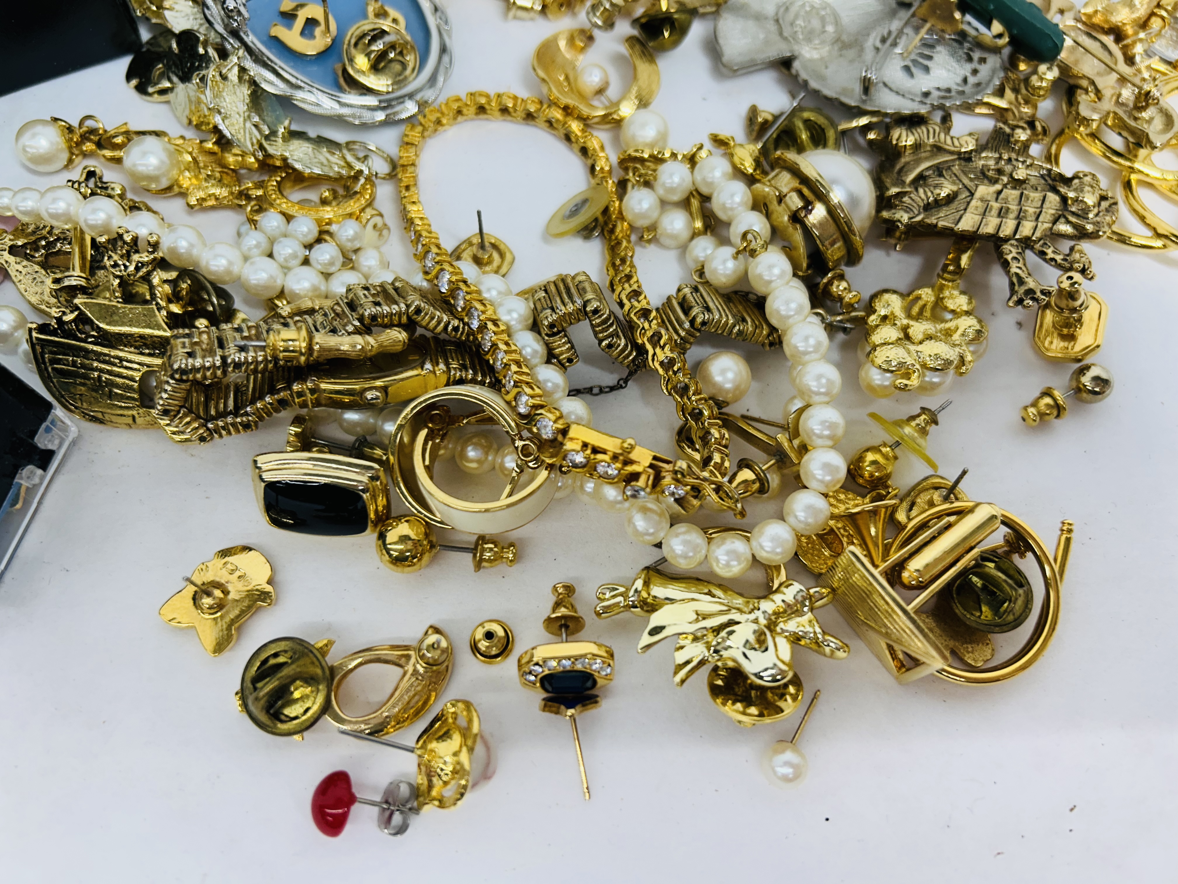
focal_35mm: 26
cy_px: 442
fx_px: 885
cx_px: 589
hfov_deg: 67.3
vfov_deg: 53.1
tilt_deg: -68.3
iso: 40
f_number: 1.5
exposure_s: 1/199
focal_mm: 5.7
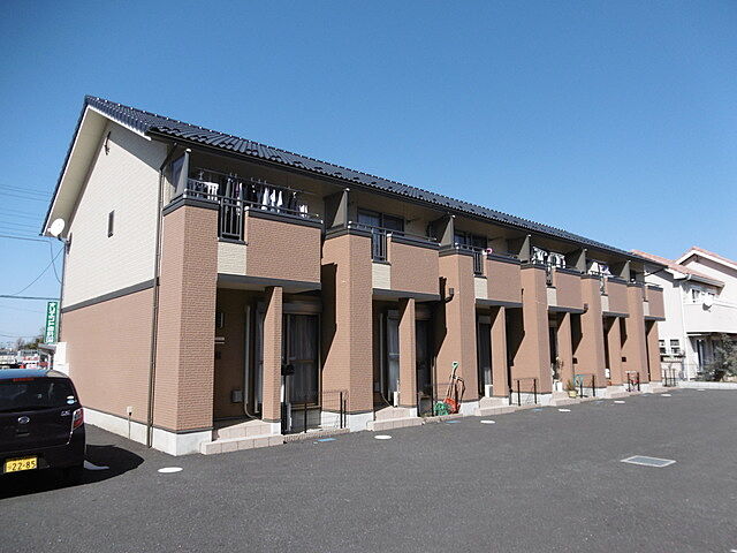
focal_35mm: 24
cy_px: 276
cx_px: 368
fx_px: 511
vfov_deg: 56.8
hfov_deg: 71.6
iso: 100
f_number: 7.8
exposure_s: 1/200
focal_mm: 4.3
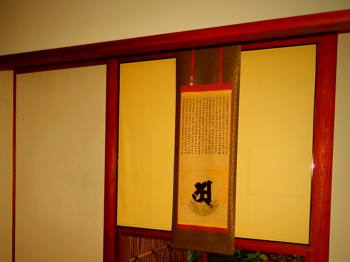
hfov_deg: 48.9
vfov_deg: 37.2
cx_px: 162
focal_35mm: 38
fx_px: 384
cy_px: 181
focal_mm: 4.3
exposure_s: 1/30
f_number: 3.4
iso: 200
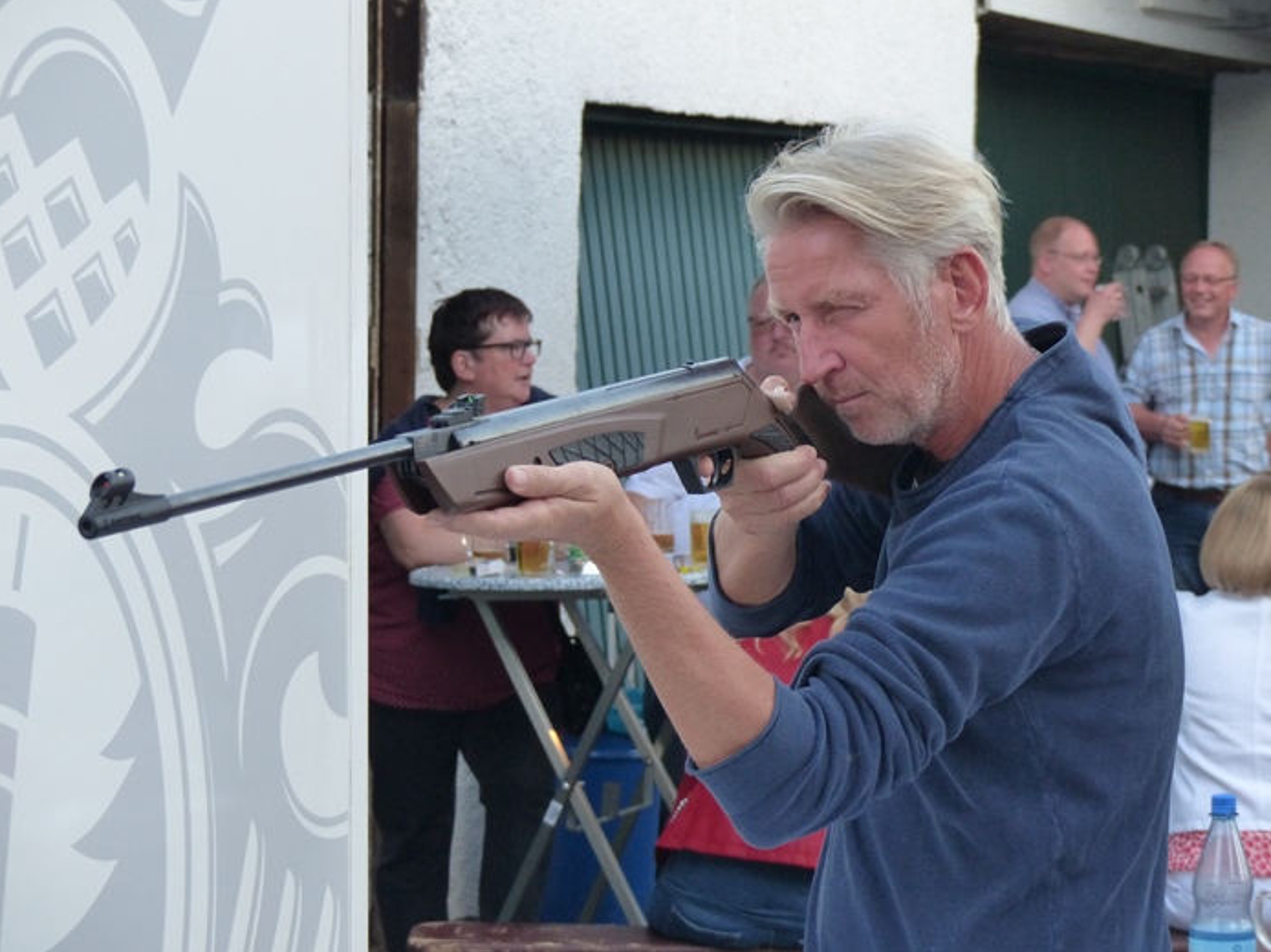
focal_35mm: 115
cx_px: 637
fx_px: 4221
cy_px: 473
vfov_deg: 12.9
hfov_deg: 17.1
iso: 400
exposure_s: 1/50
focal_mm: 20.5
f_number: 2.8
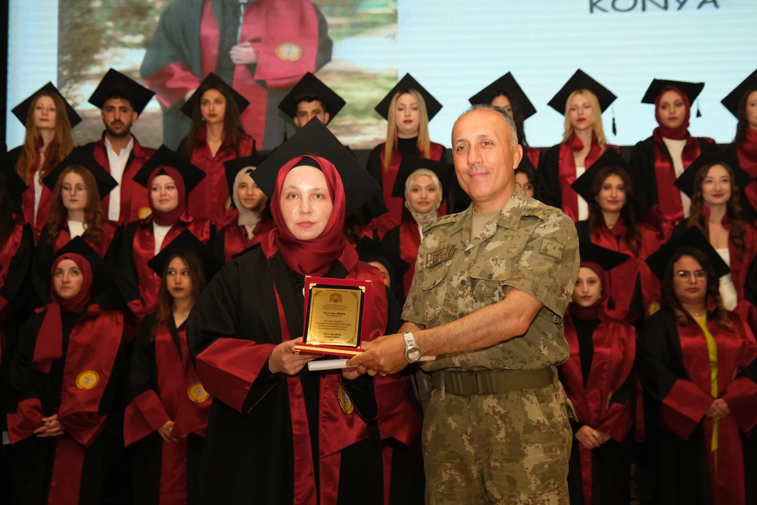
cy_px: 252
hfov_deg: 39.6
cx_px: 378
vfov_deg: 27.0
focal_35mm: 50
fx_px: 1051
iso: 1600
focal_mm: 33.2
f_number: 2.8
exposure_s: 1/160
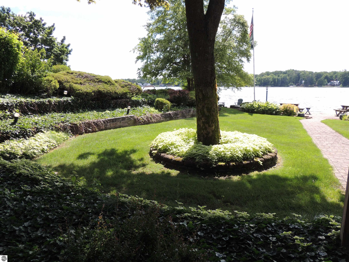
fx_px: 242
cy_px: 131
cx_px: 174
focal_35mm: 24
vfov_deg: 56.8
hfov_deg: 71.6
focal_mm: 4.3
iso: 100
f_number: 3
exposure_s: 1/500
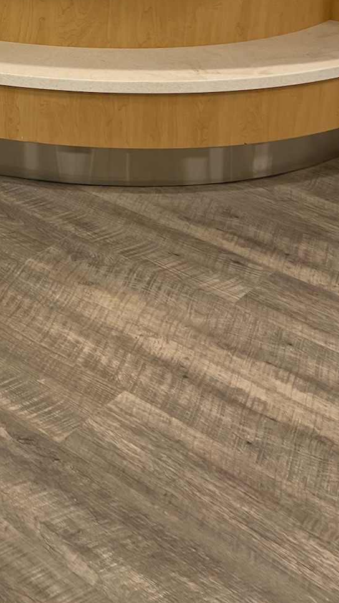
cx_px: -91
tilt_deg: -15.1
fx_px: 959
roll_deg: +0.5
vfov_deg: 32.7
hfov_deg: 18.7
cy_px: 32
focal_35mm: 60
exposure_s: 1/120
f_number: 1.5
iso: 64
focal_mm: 5.7
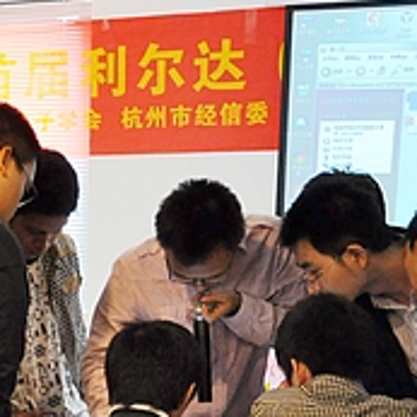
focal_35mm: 110
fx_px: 1506
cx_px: -58
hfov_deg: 15.3
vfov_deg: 15.3
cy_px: 470
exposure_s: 1/30
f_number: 4
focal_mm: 25
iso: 1400
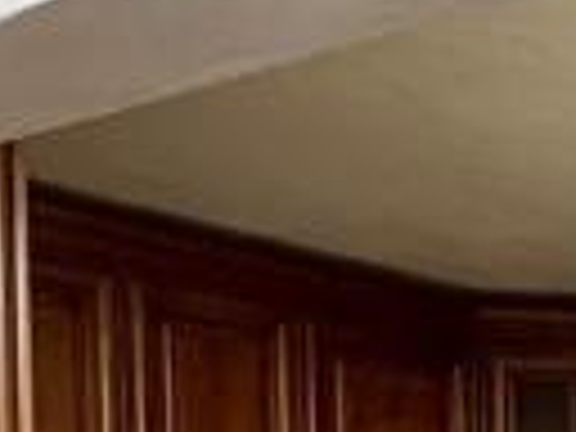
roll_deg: +0.9
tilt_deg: -1.5
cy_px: 792
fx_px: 1747
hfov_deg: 15.7
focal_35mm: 105
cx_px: 1066
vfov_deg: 12.7
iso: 320
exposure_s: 1/60
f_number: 2.2
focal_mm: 2.22
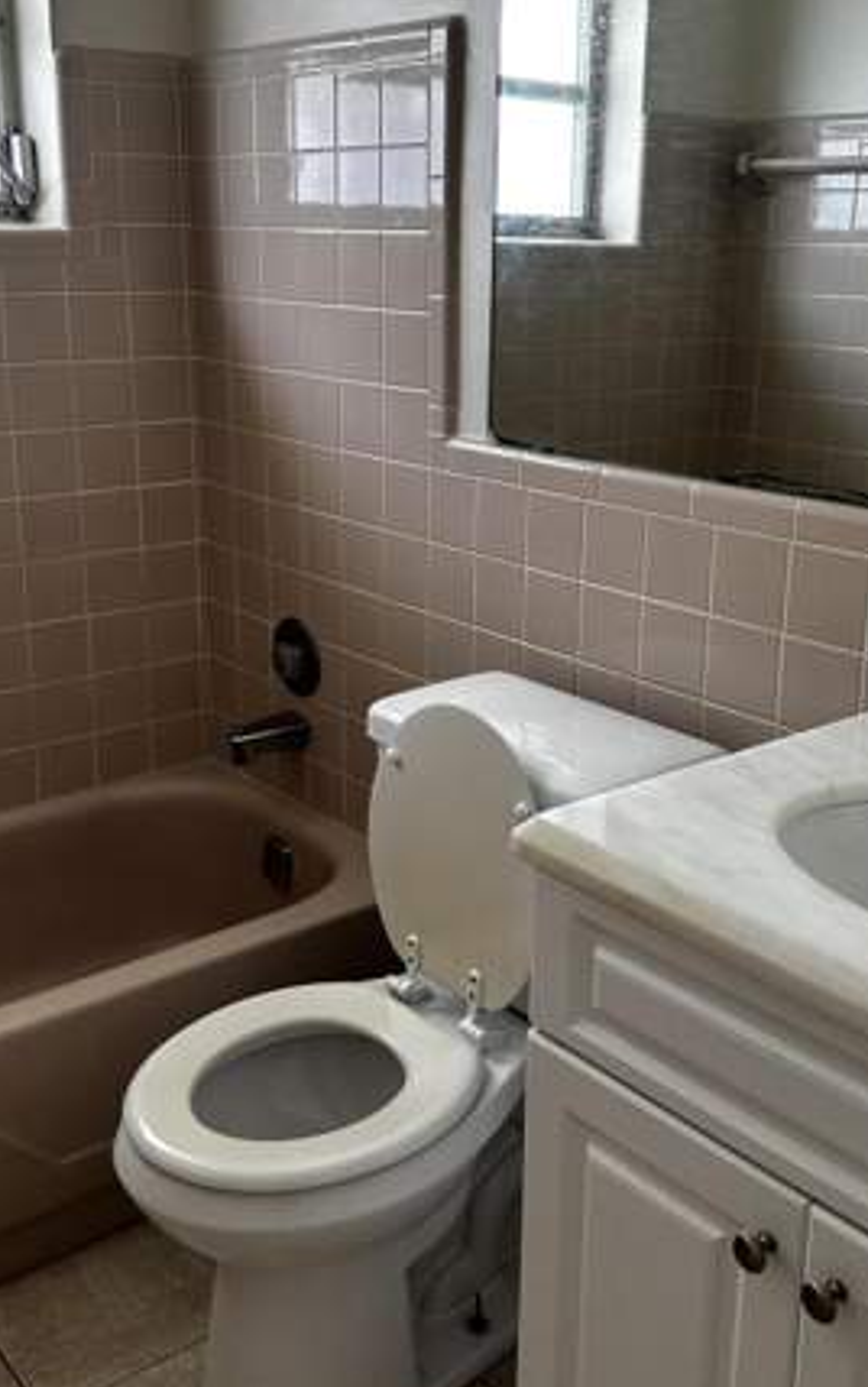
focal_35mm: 38
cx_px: 450
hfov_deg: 33.6
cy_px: 645
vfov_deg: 51.5
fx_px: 1436
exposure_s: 1/120
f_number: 1.78
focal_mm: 6.86
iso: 125
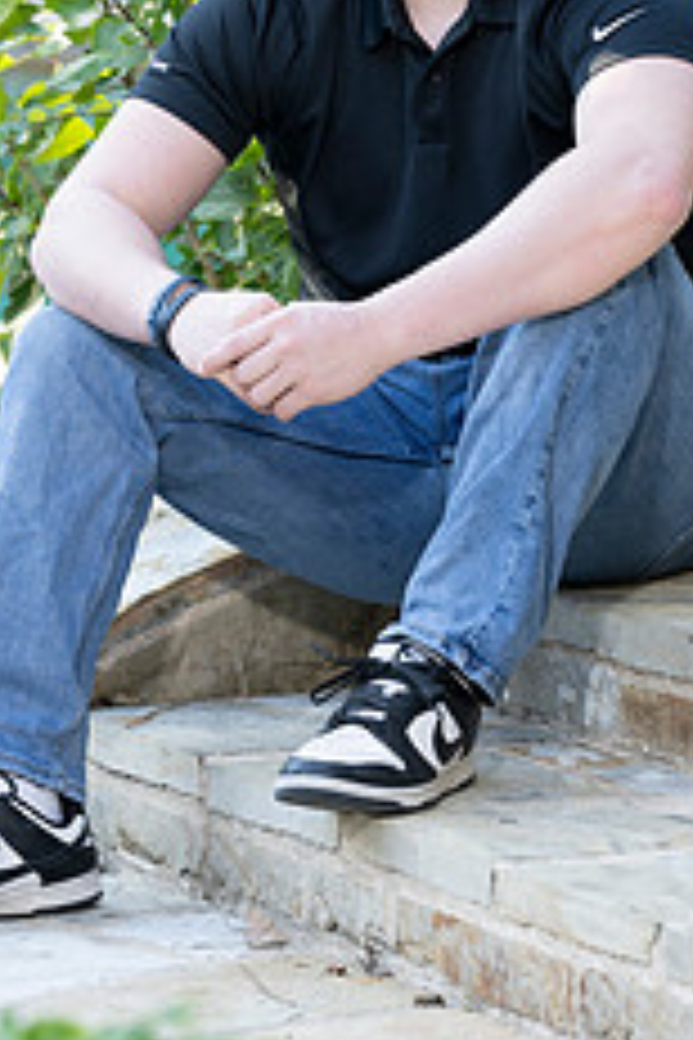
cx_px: 338
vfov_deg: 8.1
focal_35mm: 253
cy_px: 149
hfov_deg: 5.4
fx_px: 7305
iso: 400
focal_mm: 130
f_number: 5
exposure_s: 1/160
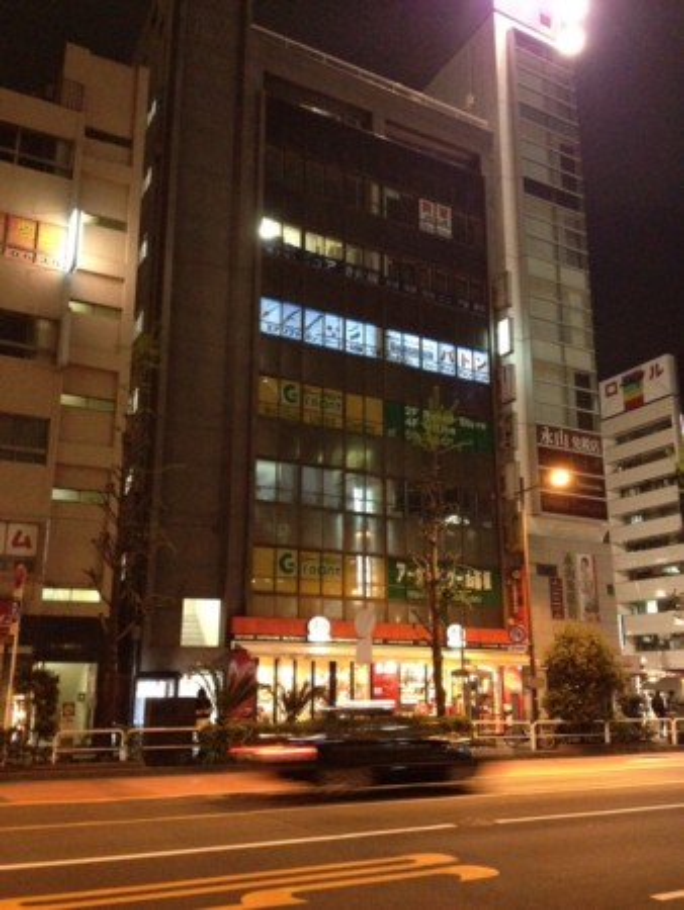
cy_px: 455
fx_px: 921
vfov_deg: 52.6
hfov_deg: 40.7
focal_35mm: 35
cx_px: 342
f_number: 2.4
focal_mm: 4.28
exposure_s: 1/15
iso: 640
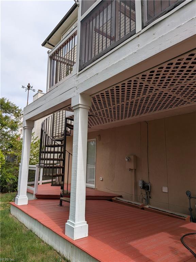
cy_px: 131
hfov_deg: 56.8
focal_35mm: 24
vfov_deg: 71.6
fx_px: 181
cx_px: 98
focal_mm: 4.53
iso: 27
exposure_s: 1/1221
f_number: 1.7
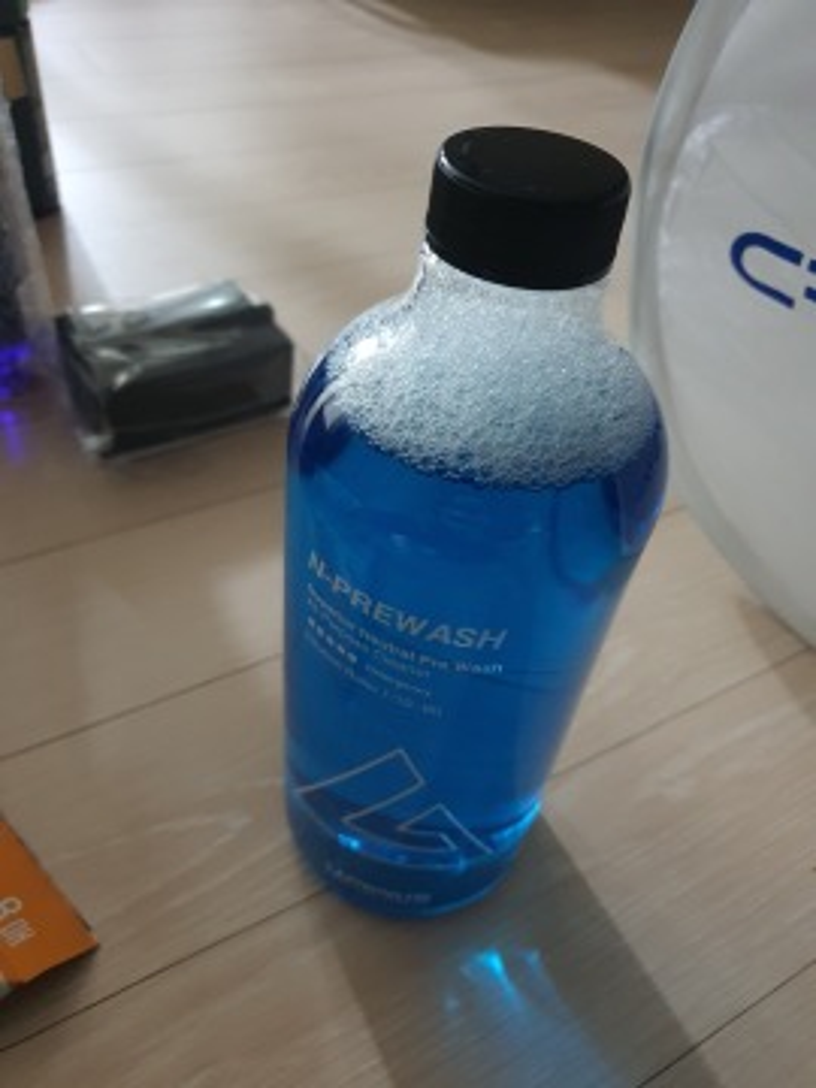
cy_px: 544
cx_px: 408
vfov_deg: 67.3
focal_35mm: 26
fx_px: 817
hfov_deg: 53.1
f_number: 1.5
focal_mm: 4.3
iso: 640
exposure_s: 1/20
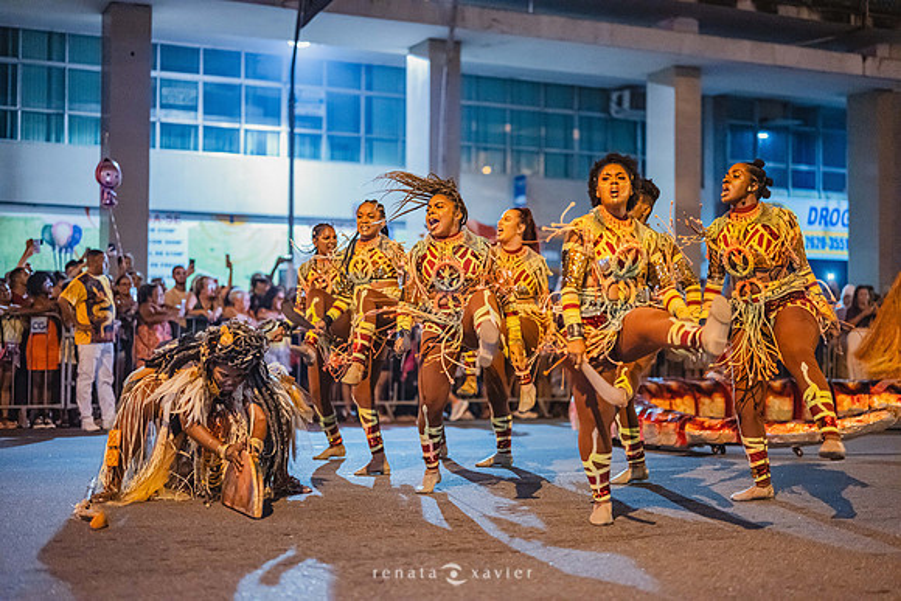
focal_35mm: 50
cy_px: 300
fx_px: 1252
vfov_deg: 27.0
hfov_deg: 39.6
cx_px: 450
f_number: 1.2
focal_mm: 50
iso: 6400
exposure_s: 1/320
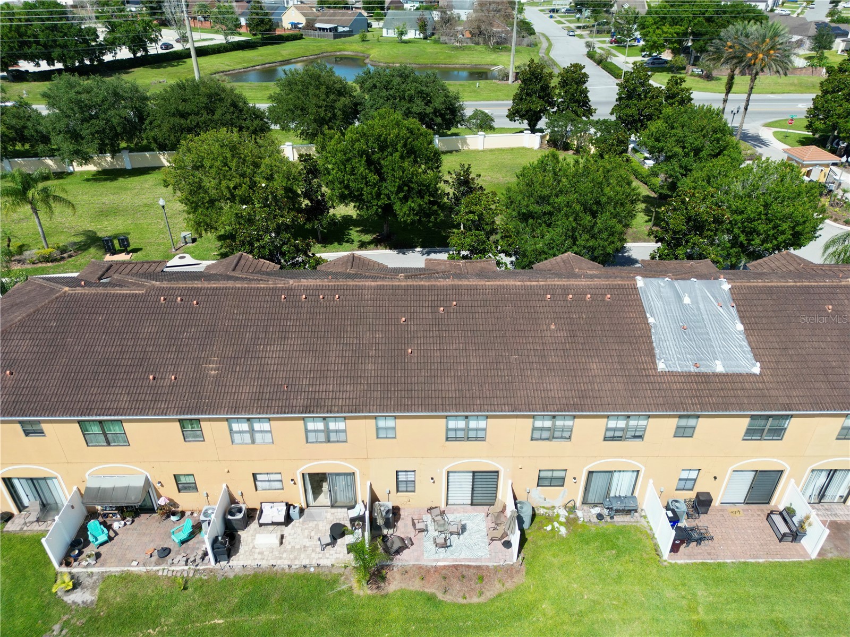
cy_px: 318
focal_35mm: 24
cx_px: 425
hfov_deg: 71.6
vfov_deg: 56.8
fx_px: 589
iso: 140
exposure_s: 1/3000
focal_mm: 6.72
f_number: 1.7
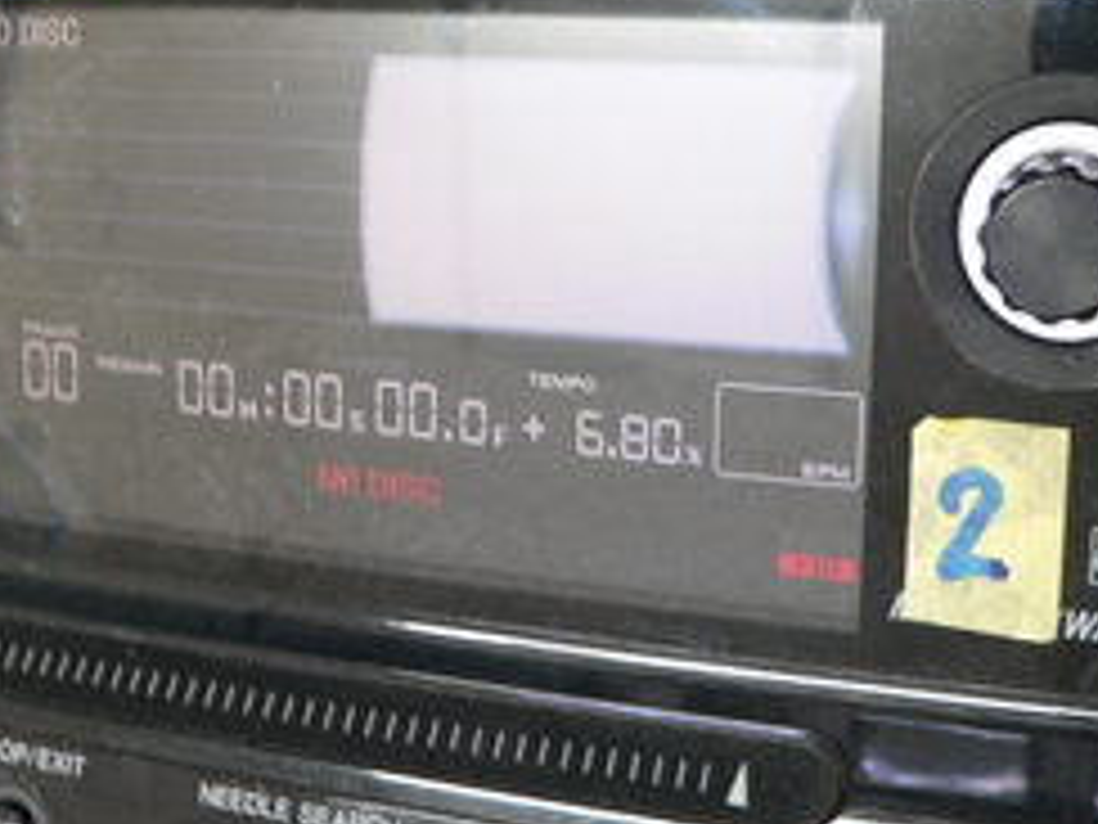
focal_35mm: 56
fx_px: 1776
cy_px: 254
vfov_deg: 25.9
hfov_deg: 34.3
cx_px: 544
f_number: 2.8
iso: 200
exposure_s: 1/13
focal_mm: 6
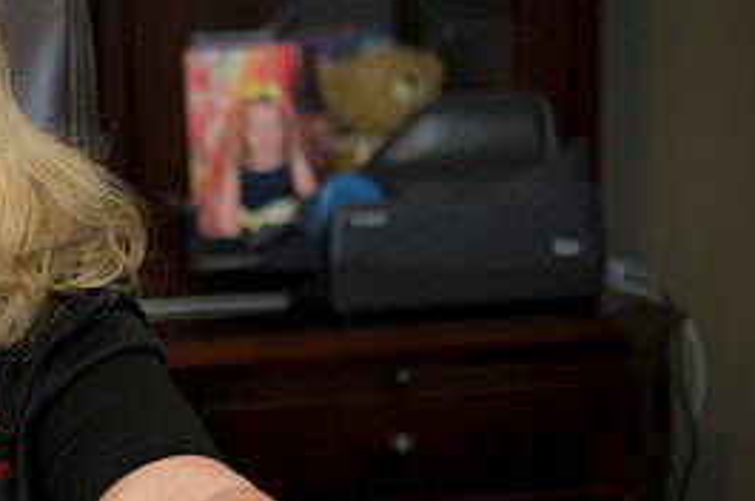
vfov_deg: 6.3
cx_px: -9
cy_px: 322
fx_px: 4587
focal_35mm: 219
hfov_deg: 9.3
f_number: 2.8
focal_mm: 100
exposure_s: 1/80
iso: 400
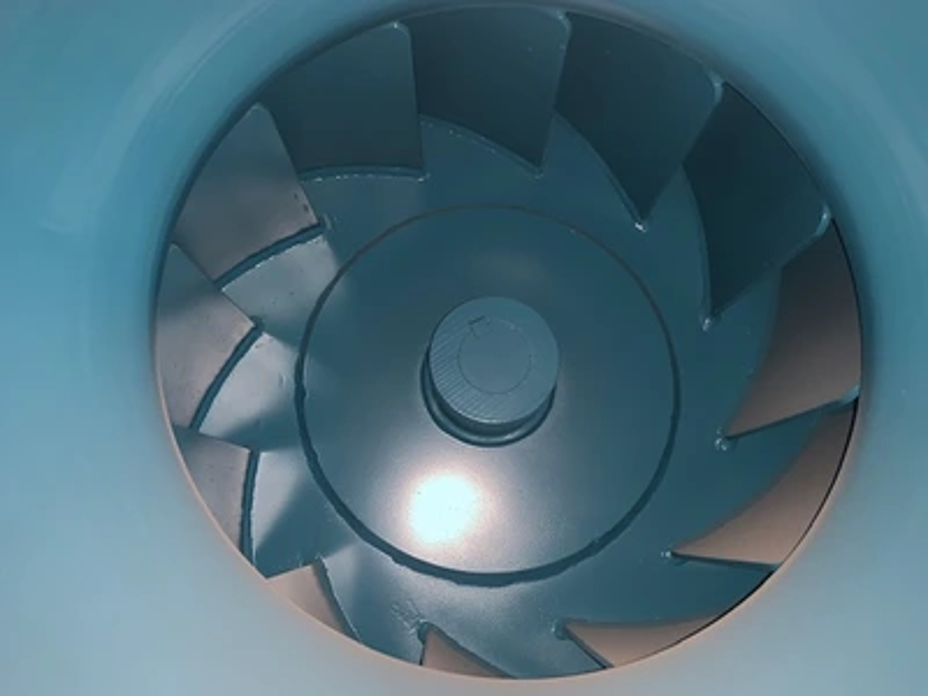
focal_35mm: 26
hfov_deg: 67.3
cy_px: 348
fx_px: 697
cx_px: 464
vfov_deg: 53.1
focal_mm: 4.25
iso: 50
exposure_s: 1/20
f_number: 1.8
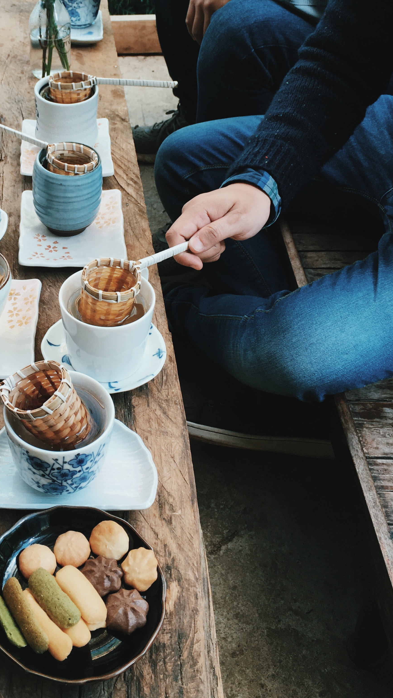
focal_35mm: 41
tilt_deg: -41.3
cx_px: 61
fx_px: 759
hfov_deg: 28.2
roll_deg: +2.0
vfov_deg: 48.8
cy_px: 252
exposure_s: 1/100
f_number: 2.2
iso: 32
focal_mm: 4.15
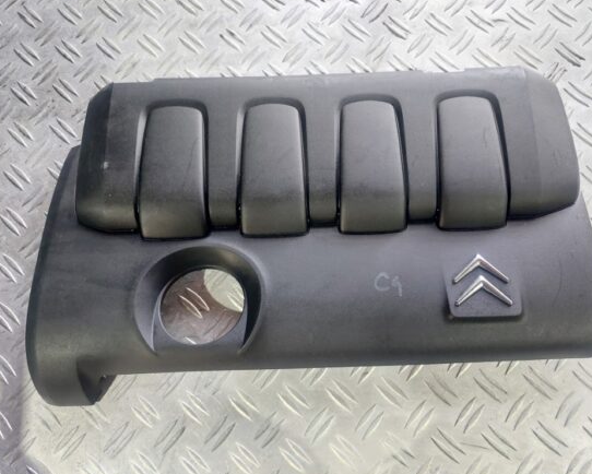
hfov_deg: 64.0
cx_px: 319
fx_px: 473
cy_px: 238
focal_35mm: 27
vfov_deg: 53.2
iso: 320
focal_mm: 5.23
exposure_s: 1/50
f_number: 1.8
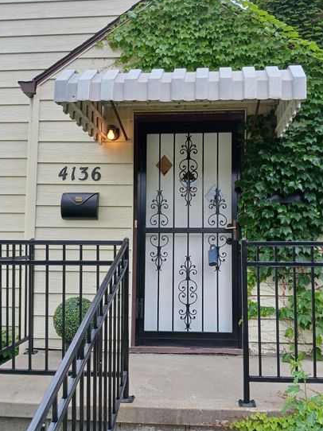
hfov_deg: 44.1
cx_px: 179
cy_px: 229
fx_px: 398
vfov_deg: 56.8
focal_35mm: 32
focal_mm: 3.98
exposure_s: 1/120
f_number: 1.8
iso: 20
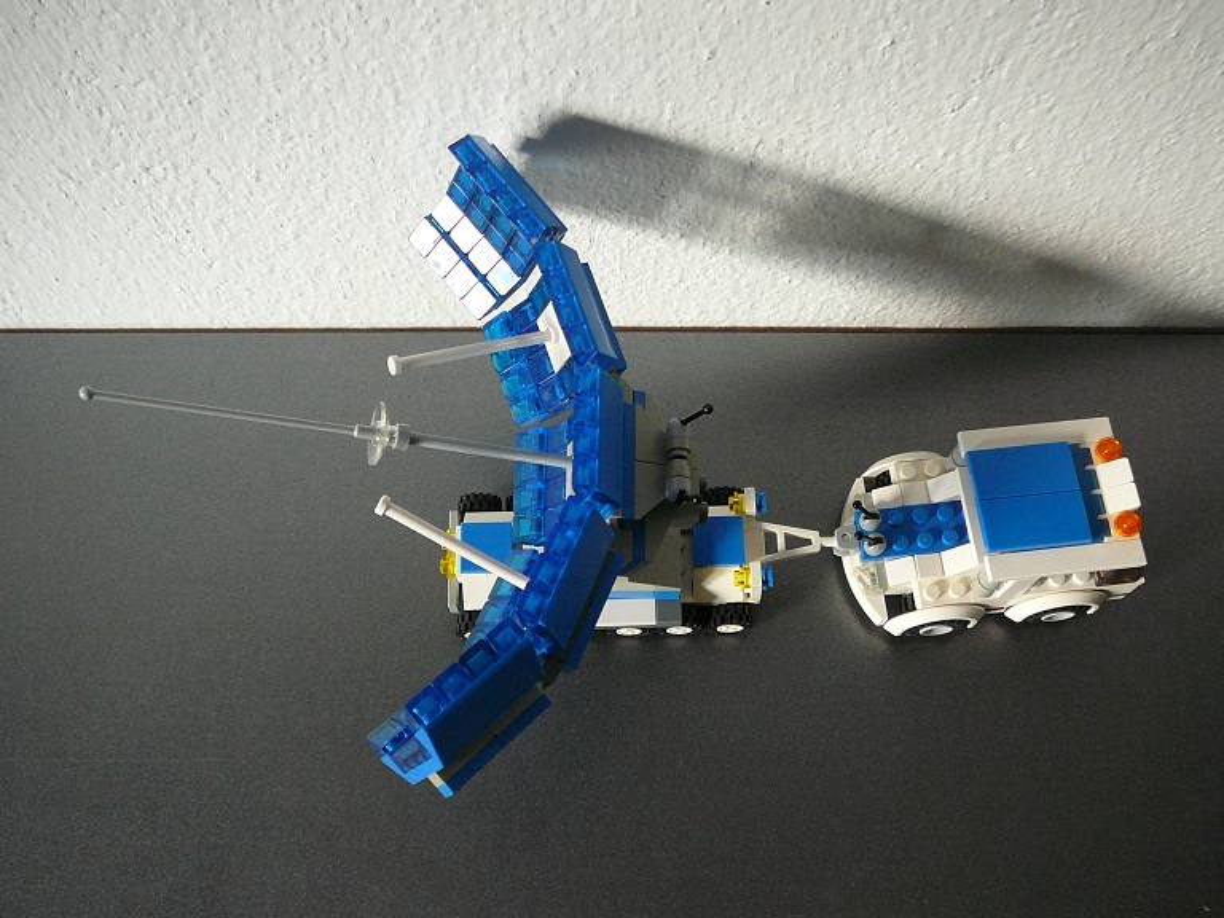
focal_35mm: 35
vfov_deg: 40.7
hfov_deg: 52.6
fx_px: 1238
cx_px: 612
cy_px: 459
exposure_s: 1/25
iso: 200
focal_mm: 5.2
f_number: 2.8
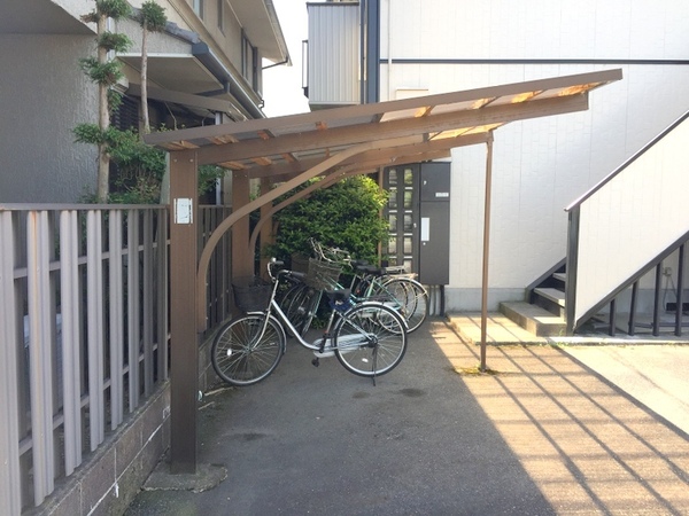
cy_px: 258
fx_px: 577
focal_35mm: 29
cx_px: 344
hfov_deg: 61.7
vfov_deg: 48.2
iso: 32
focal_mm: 4.15
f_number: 2.2
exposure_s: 1/370
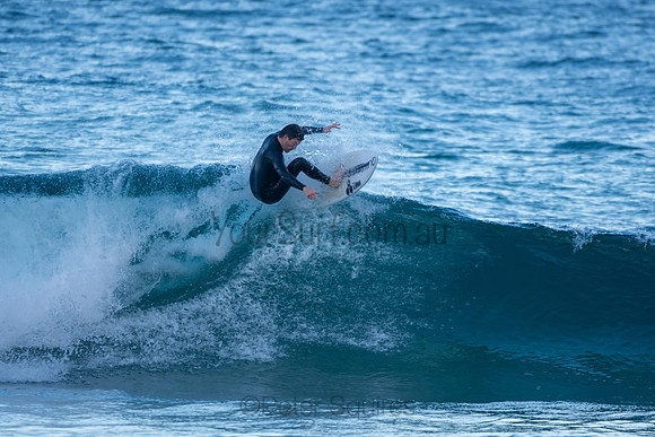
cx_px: 328
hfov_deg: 2.7
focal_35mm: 750
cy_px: 218
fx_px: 13648
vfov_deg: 1.8
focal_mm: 500
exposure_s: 1/800
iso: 450
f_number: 5.6
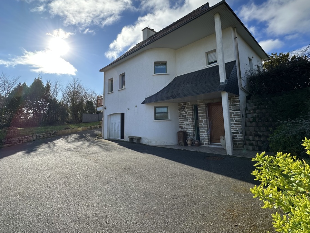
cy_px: 99
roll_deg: +1.1
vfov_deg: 71.2
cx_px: 152
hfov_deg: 87.7
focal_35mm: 18
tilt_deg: +8.8
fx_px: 161
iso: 50
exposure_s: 1/1553
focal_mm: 2.22
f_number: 2.2
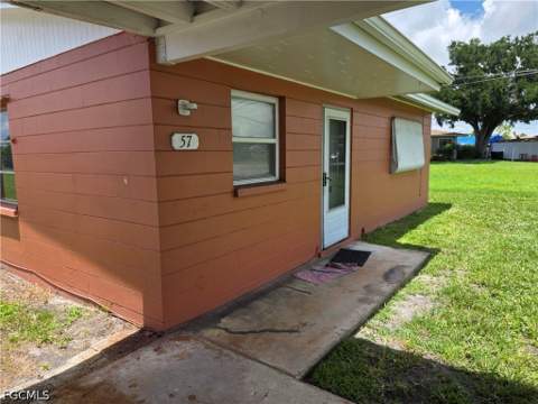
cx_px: 269
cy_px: 202
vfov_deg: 58.9
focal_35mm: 23
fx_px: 357
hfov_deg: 73.9
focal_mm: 6.3
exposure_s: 1/3067
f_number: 1.7
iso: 80
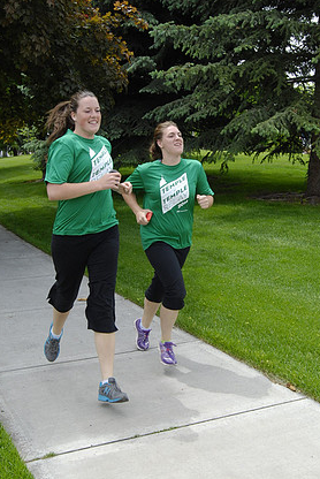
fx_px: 612
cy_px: 245
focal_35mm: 46
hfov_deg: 29.3
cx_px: 173
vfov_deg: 42.7
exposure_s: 1/400
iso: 400
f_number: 8
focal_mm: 22
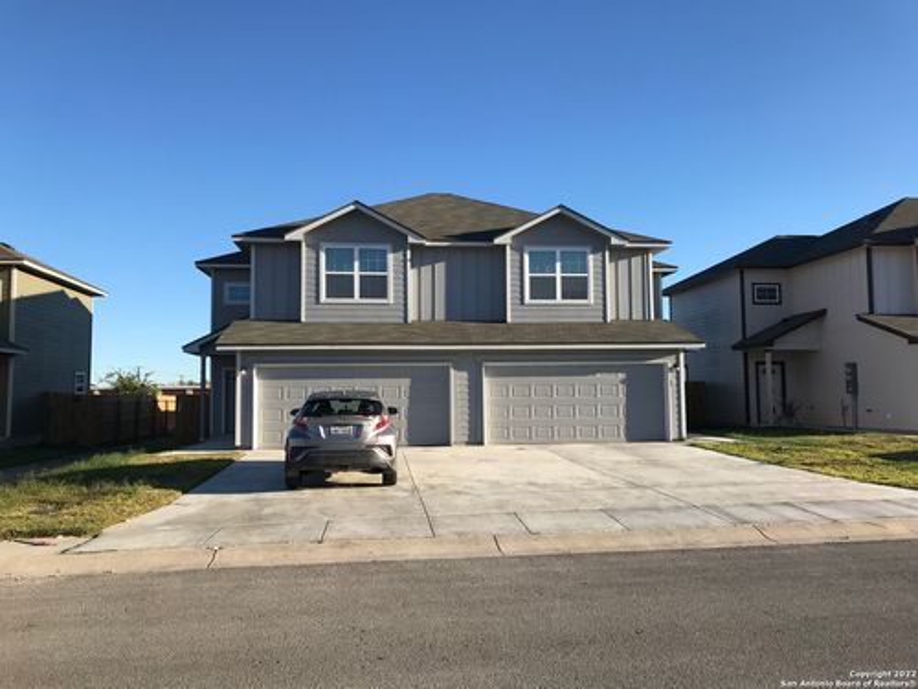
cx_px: 459
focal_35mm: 28
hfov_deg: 63.4
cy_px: 344
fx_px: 743
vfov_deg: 49.7
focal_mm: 3.99
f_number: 1.8
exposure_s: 1/1570
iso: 20
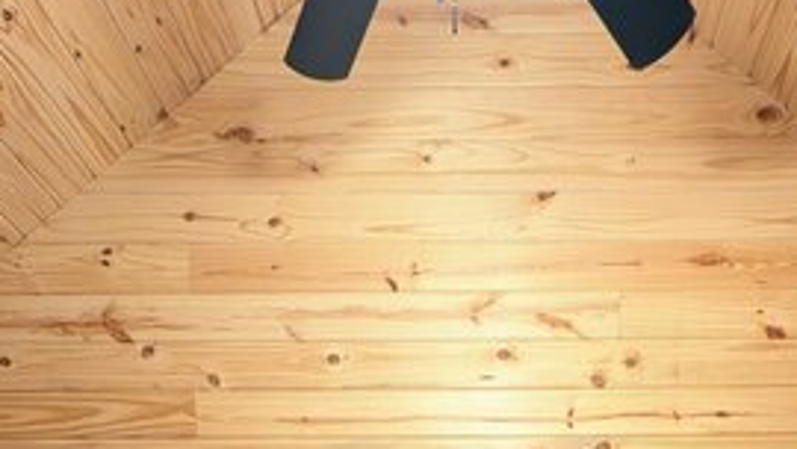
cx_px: 511
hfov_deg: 61.5
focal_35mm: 31
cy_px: 809
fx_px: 655
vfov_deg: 22.2
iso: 234
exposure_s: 1/40
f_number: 1.7
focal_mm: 2.02
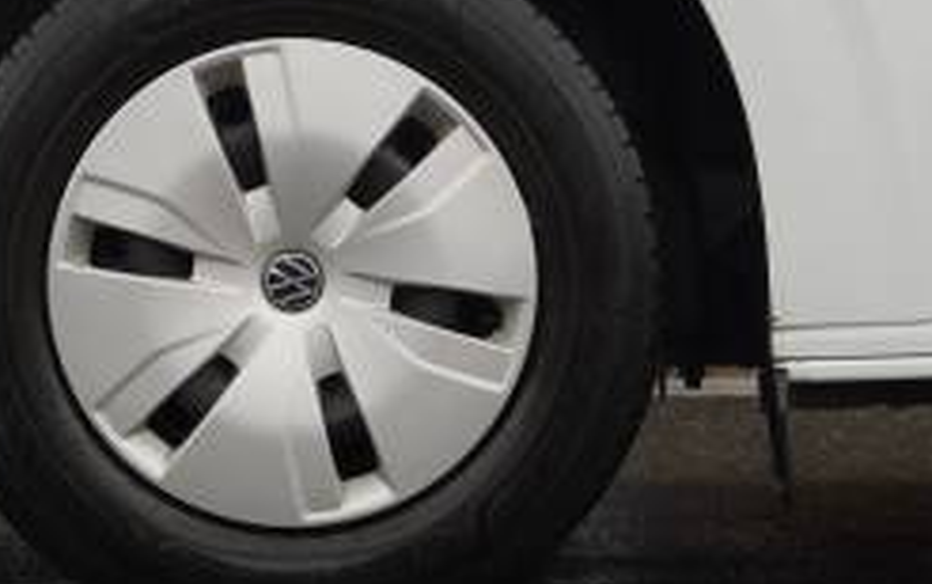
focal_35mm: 151
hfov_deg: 13.8
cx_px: 311
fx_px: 3844
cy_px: 80
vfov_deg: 8.7
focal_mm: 57.1
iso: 100
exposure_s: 1/80
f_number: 4.5
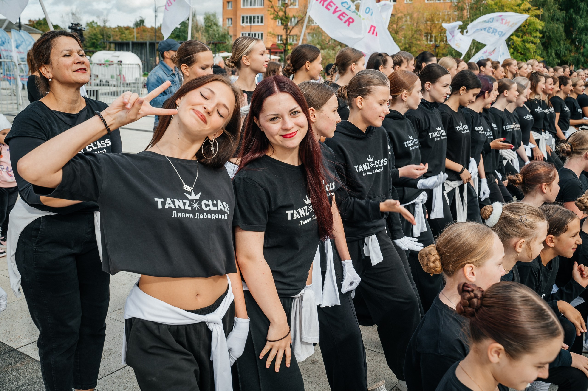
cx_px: 280
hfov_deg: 52.3
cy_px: 192
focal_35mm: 37
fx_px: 599
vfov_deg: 36.2
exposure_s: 1/250
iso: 140
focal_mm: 35
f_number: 5.6
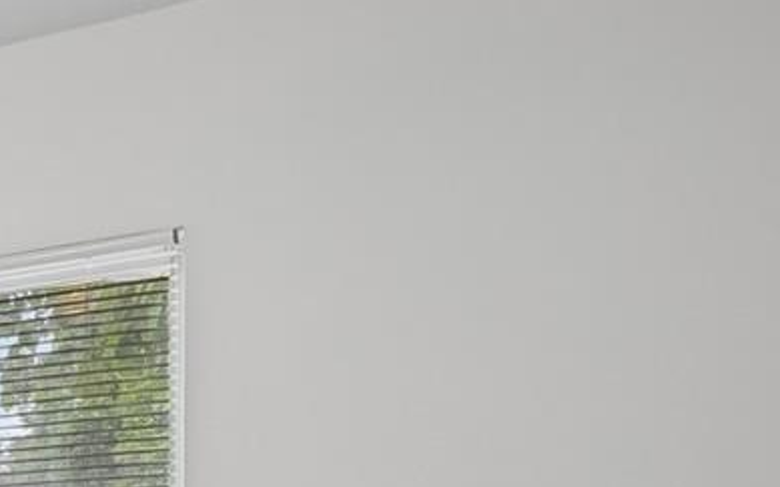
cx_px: -630
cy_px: 699
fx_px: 1469
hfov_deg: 20.6
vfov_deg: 17.2
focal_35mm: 69
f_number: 8
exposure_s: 1/20
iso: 500
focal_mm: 11
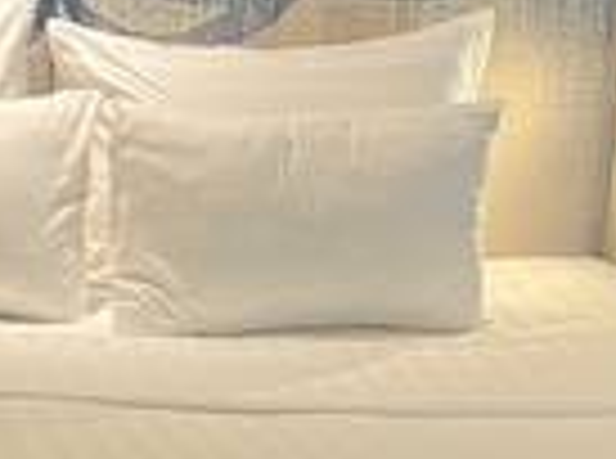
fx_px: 2432
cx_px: 207
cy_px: 346
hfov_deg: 14.4
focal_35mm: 137
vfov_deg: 10.8
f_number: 1.6
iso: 200
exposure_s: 1/60
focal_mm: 5.1
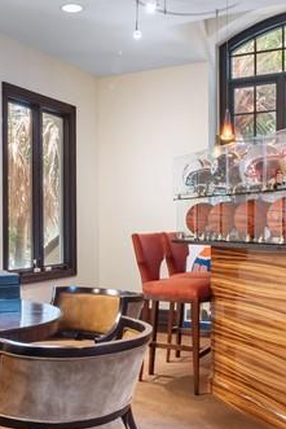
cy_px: 237
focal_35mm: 45
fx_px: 536
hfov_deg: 29.5
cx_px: 80
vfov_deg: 43.5
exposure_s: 1/2
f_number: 7.1
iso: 200
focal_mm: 7
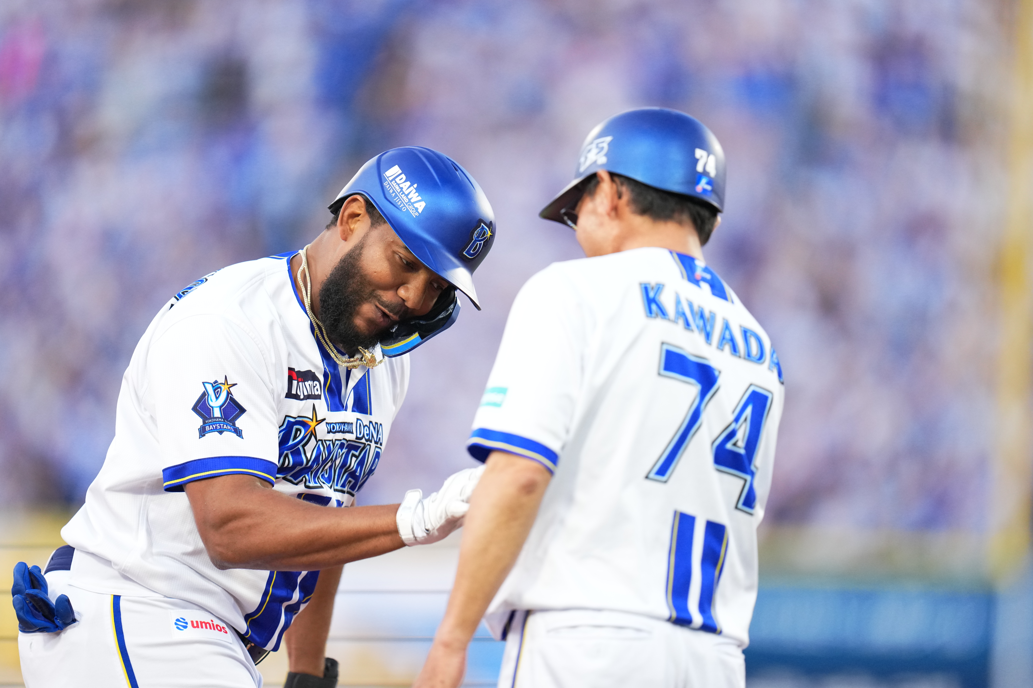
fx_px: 11792
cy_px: 340
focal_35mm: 411
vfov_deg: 3.3
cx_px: 506
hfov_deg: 5.0
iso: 2500
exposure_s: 1/2000
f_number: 2.8
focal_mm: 400
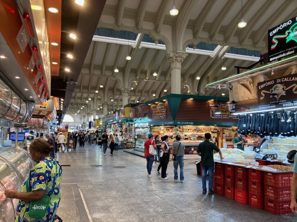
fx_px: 240
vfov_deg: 49.7
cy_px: 111
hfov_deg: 63.4
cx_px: 148
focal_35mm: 28
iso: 50
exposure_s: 1/60
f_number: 1.8
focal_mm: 3.99
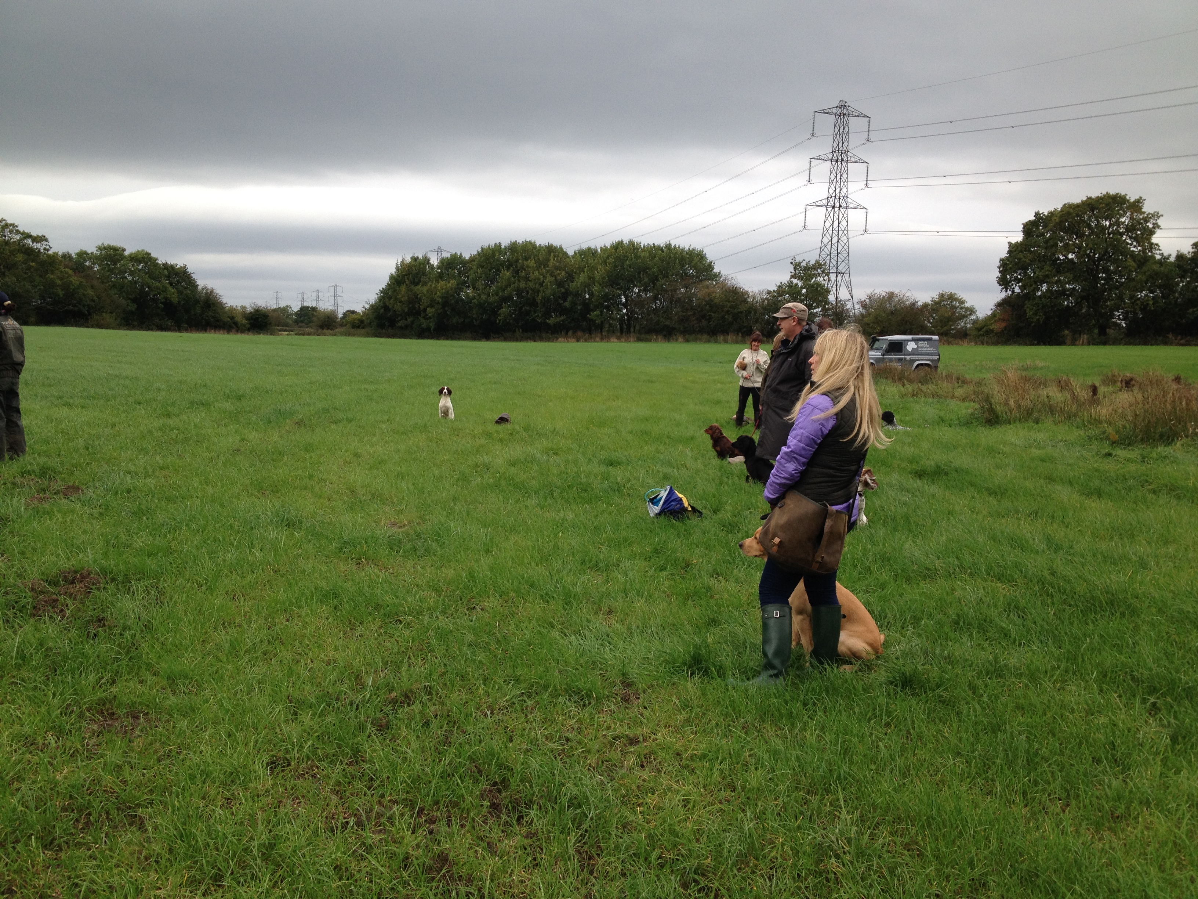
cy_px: 450
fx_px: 1211
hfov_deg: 52.6
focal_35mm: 35
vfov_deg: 40.7
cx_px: 599
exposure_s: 1/273
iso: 50
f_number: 2.4
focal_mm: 4.28
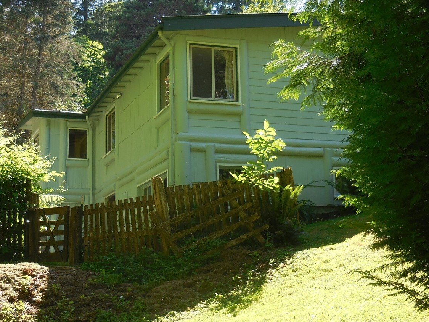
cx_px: 168
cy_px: 168
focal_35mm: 64
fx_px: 793
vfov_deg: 22.9
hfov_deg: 30.2
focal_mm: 8.1
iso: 125
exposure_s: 1/160
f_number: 4.2
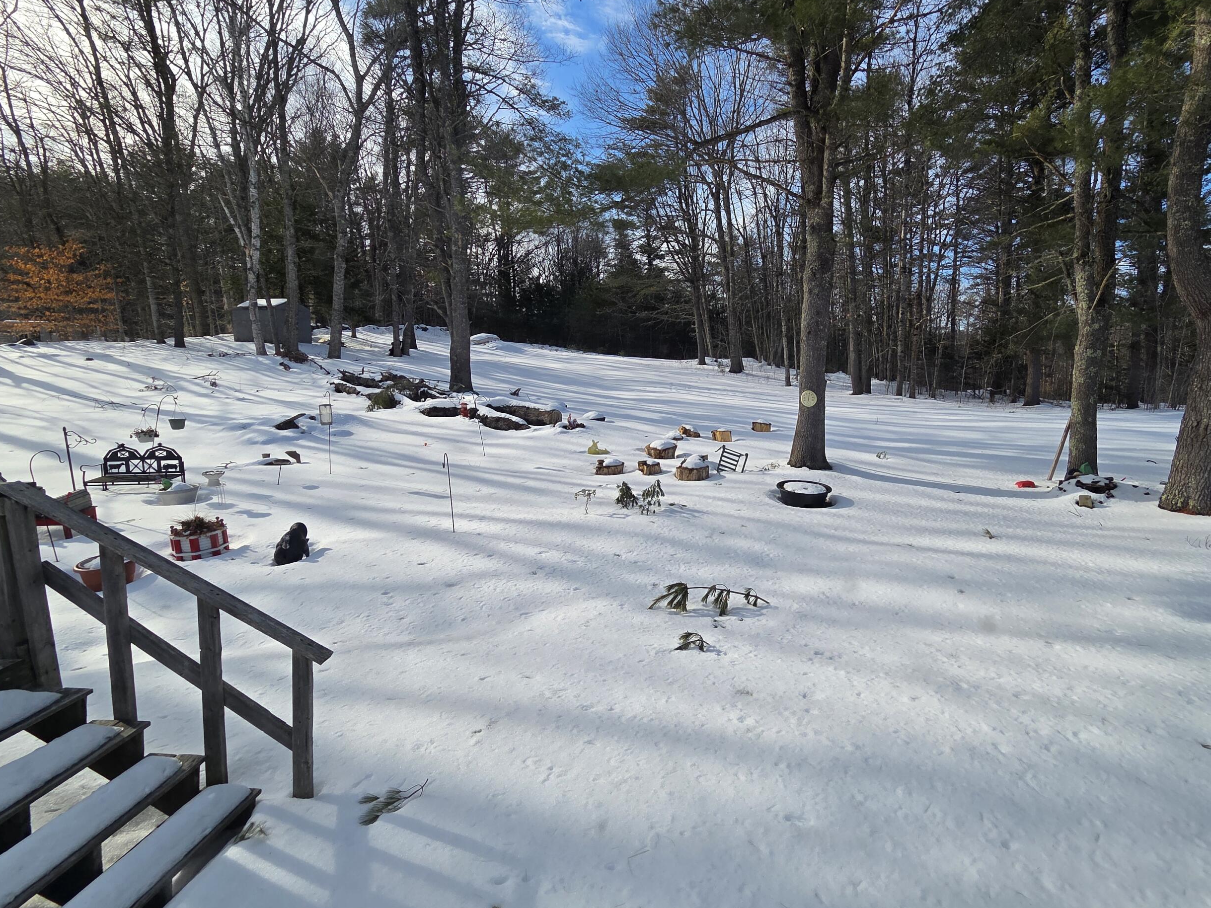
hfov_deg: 93.3
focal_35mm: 16
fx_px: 560
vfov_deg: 78.0
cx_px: 724
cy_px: 425
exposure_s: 1/1126
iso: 50
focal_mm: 2.2
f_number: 2.2
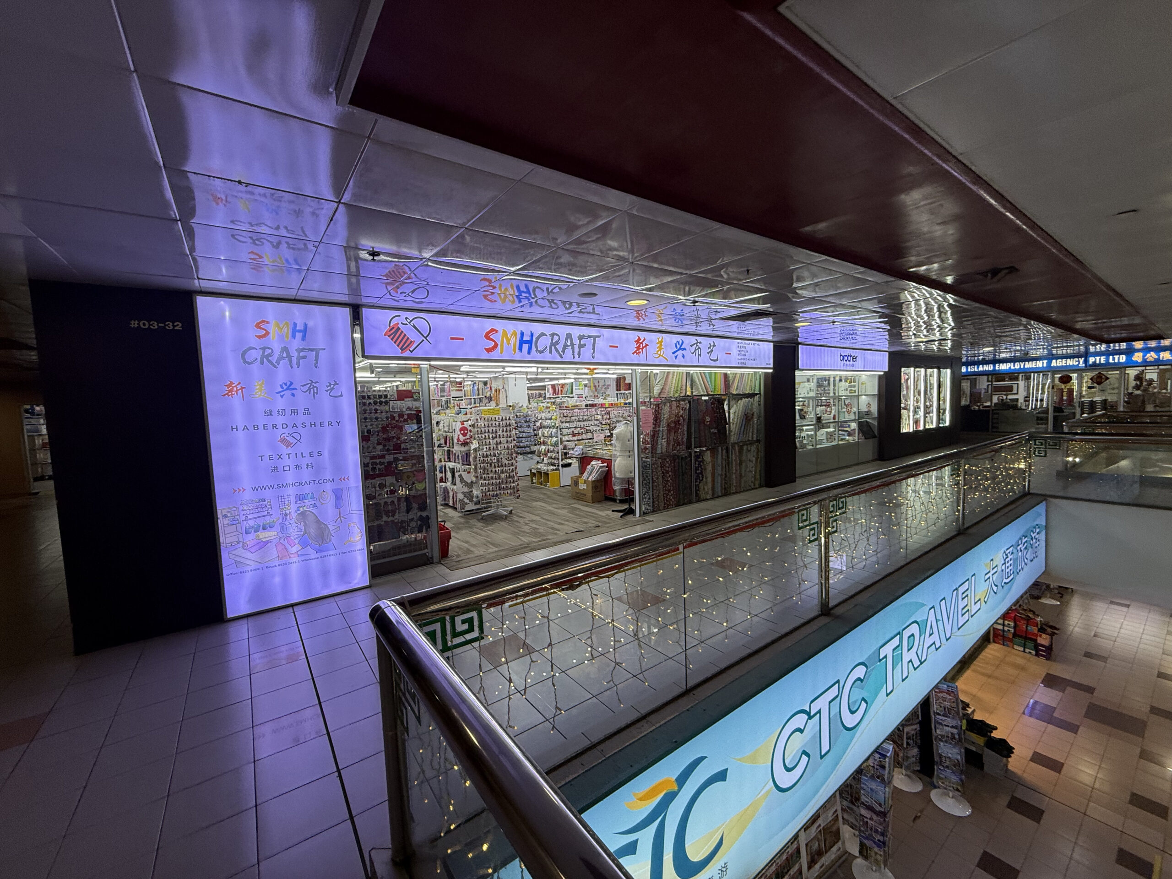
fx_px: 474
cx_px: 586
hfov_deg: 102.1
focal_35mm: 14
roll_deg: -1.2
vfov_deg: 85.7
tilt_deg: +0.8
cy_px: 440
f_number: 2.2
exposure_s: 1/100
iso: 80
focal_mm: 2.22
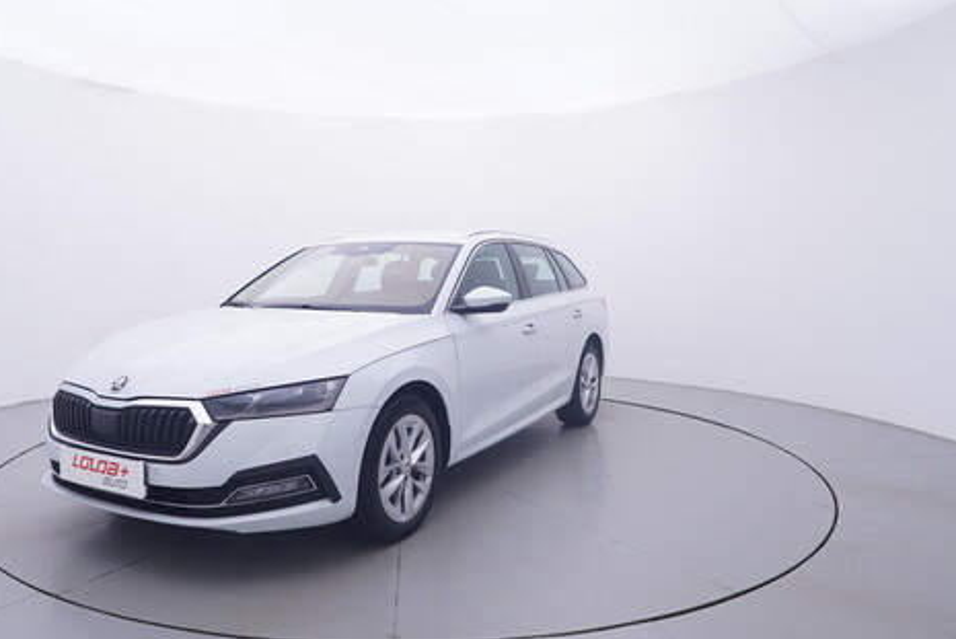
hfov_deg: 67.9
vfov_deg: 48.7
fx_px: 707
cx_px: 422
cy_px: 309
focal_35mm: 27
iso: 200
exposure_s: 1/80
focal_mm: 15
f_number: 5
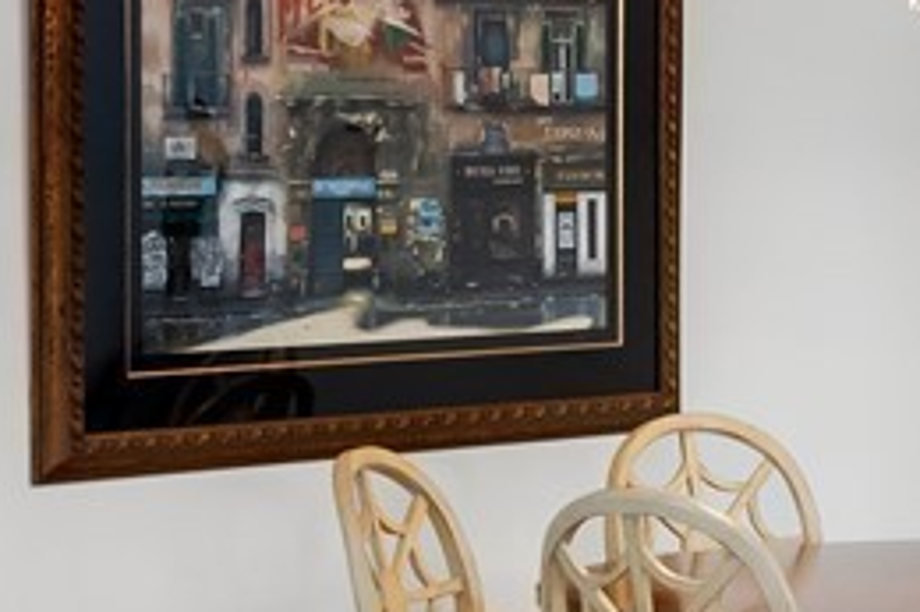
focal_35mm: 146
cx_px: 1612
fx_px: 3729
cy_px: 205
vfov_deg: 9.4
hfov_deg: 12.9
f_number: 5.6
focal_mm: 35
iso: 1600
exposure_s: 1/30
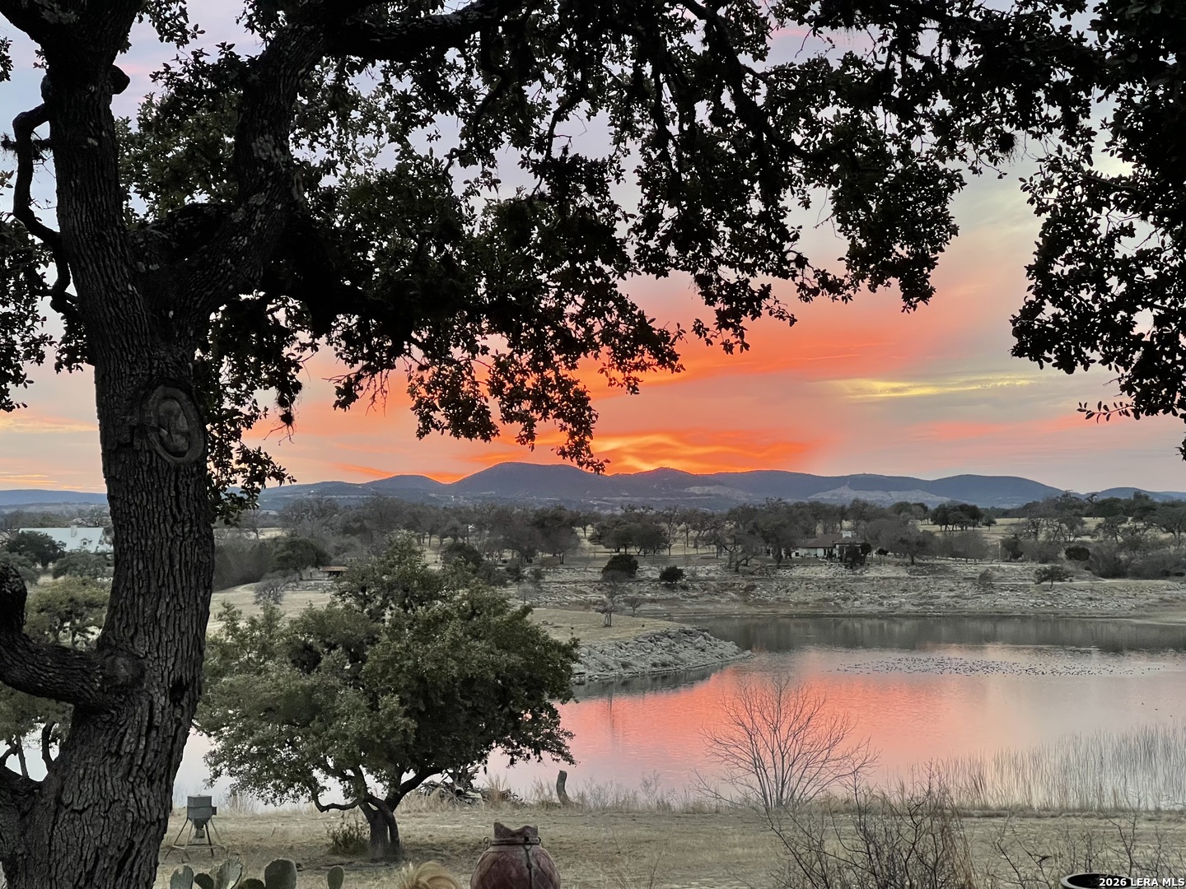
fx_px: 2193
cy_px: 444
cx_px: 593
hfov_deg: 30.3
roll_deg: +0.6
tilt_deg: +1.1
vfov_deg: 22.9
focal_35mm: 64
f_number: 2.2
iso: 500
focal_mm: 7.5
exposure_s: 1/60
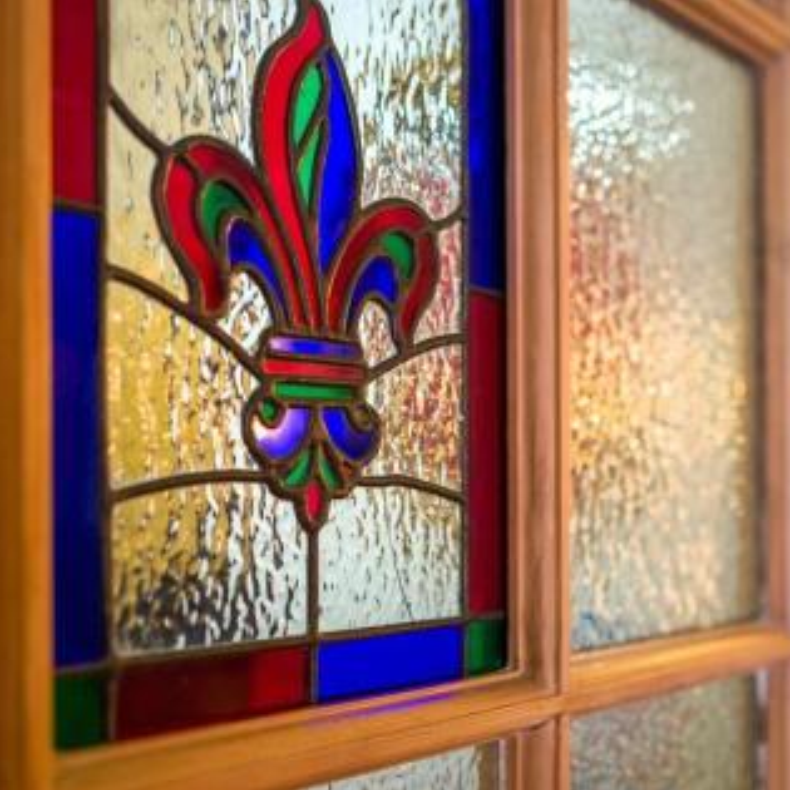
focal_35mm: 45
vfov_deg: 37.6
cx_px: 364
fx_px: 1162
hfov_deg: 37.5
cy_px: 395
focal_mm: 23
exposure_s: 1/100
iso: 800
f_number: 2
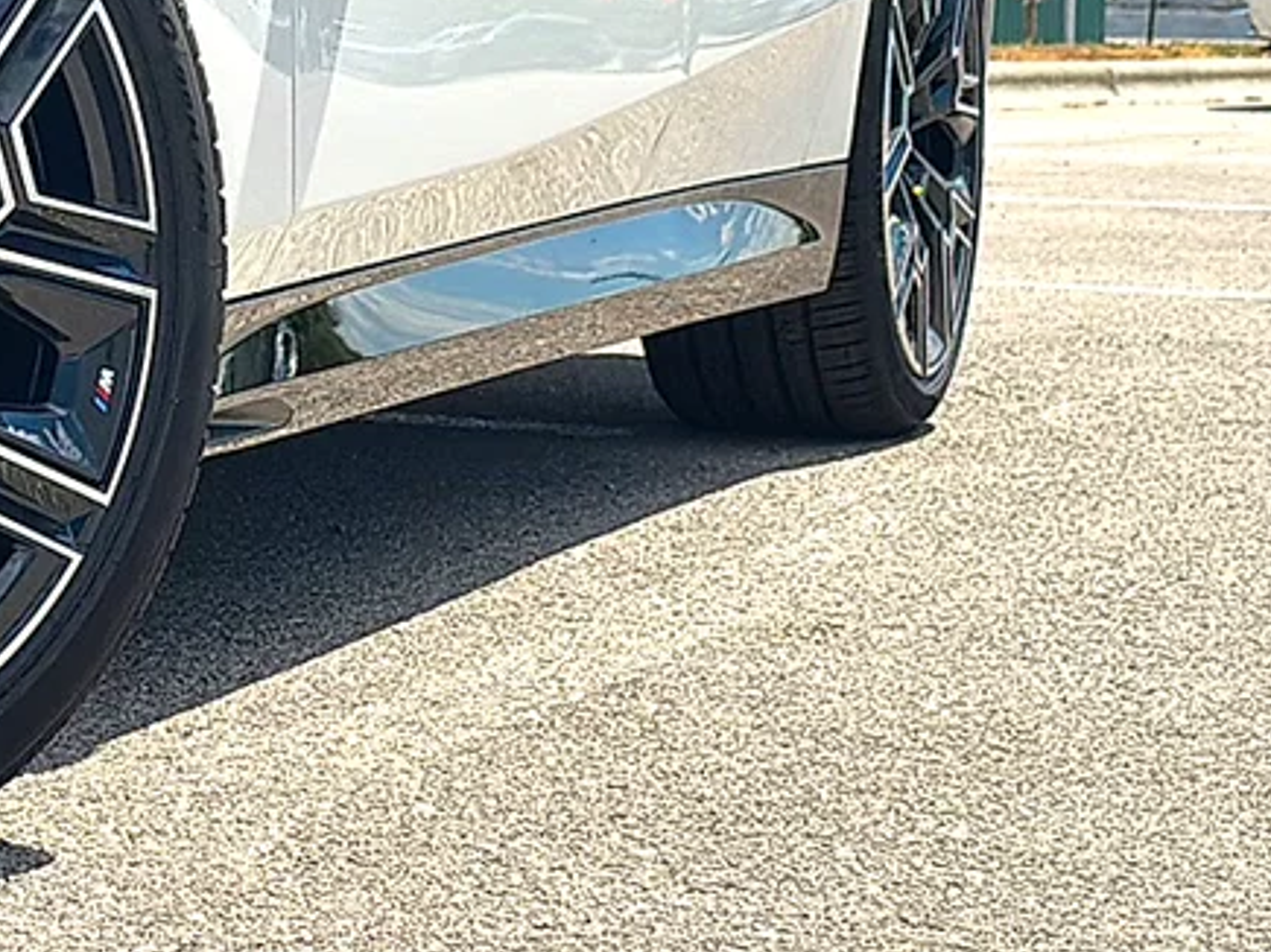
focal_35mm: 111
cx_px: 289
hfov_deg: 17.6
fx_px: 4074
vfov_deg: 13.3
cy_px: 326
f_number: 1.78
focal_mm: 6.86
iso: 80
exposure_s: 1/6711
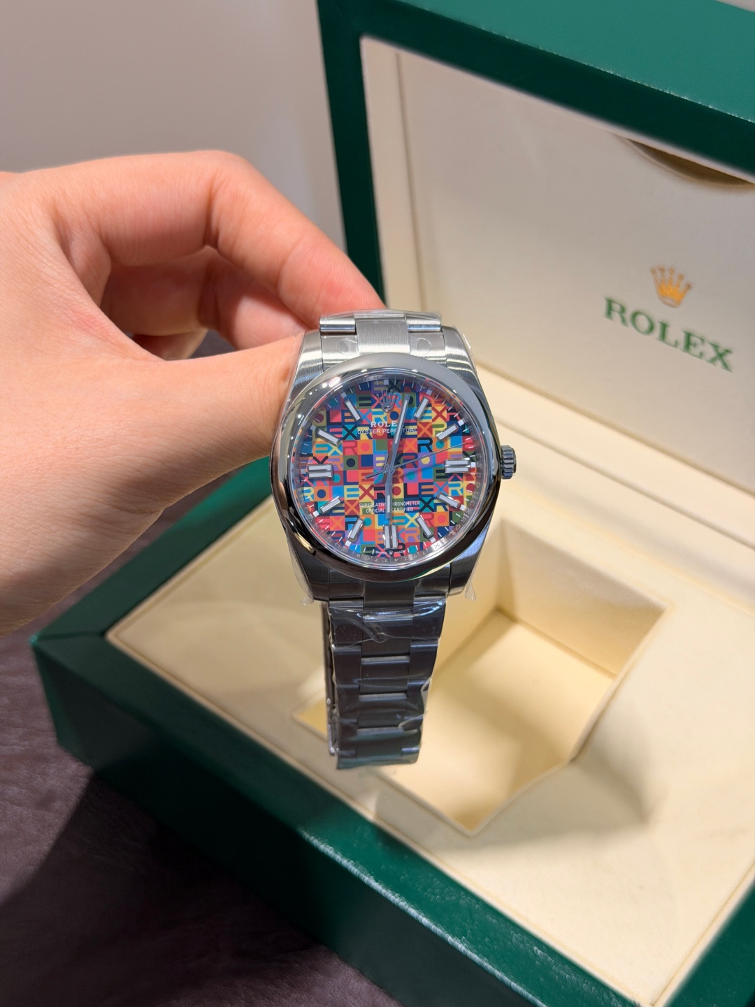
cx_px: 378
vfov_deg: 39.7
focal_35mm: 48
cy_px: 504
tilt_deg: -45.9
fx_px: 1396
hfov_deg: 30.3
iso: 100
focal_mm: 6.76
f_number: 1.78
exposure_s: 1/100
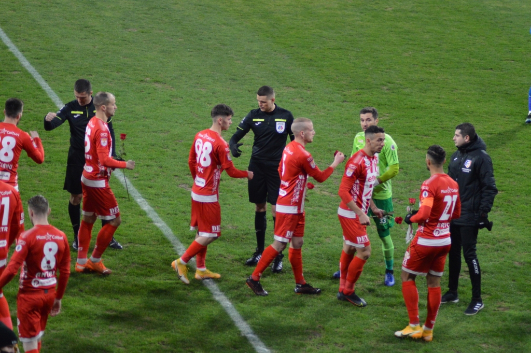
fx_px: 2321
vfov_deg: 8.7
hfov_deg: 13.1
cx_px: 266
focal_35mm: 158
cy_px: 176
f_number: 4
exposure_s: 1/500
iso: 2000
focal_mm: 105
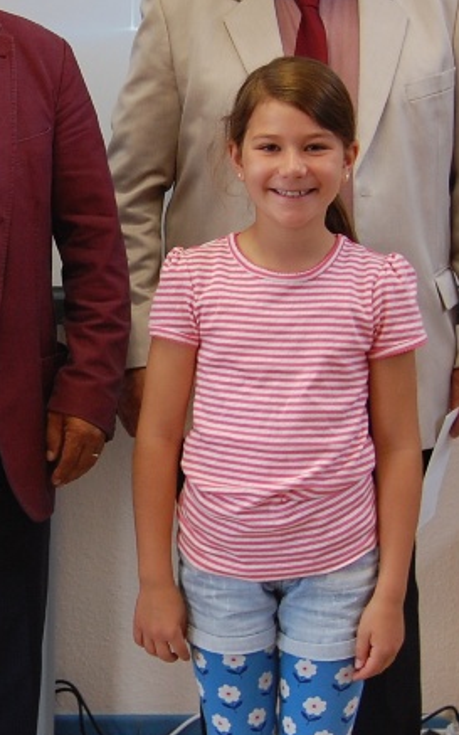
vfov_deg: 19.1
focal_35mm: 109
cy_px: 315
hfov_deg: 11.8
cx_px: -96
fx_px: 2182
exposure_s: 1/60
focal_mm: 26
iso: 400
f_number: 4
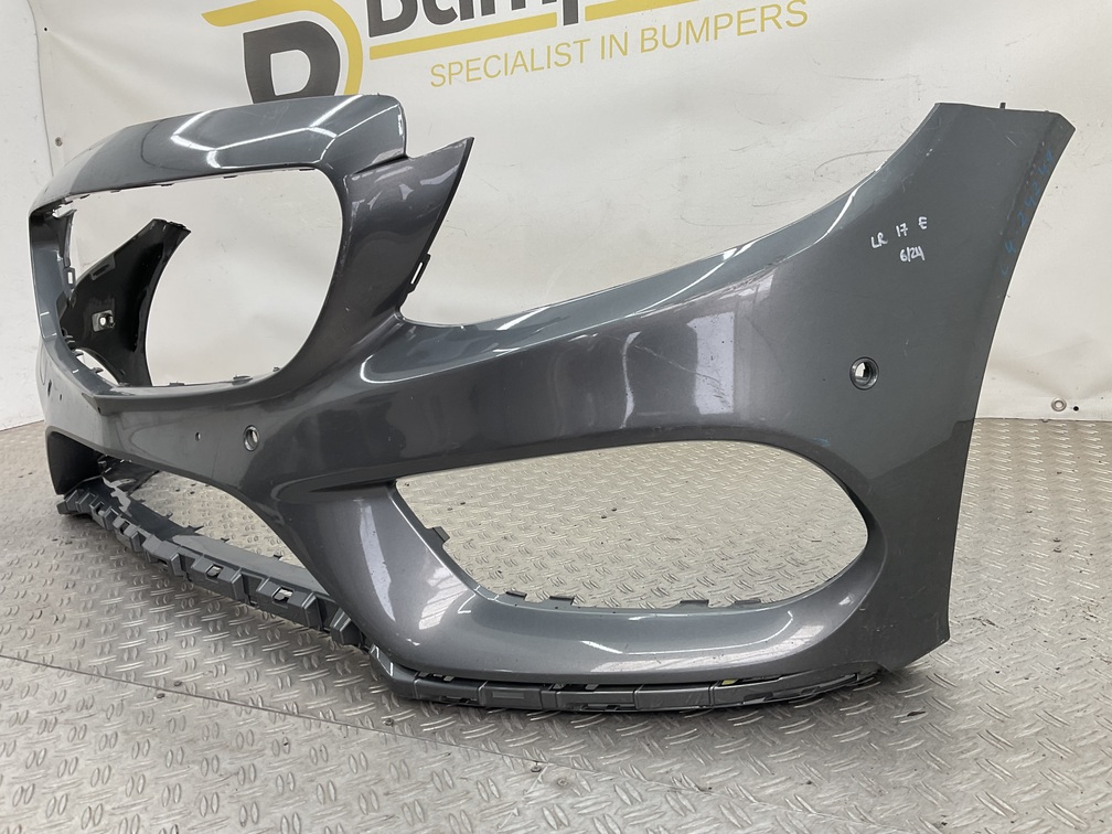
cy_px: 417
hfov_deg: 61.7
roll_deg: +5.8
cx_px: 556
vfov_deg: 48.2
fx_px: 932
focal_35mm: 29
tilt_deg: -13.6
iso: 25
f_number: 1.8
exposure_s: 1/120
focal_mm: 3
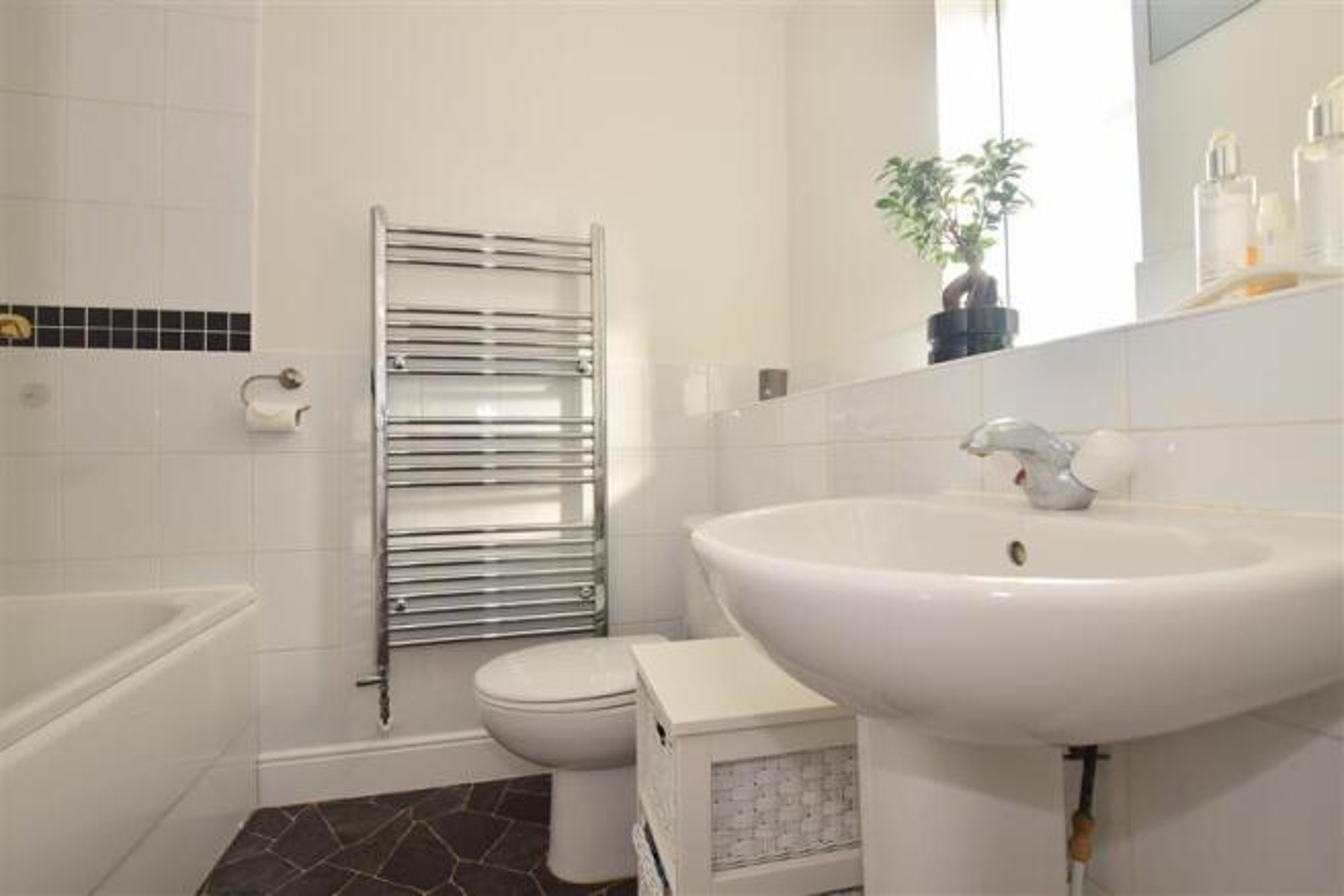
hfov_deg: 95.0
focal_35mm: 16
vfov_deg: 72.0
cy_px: 448
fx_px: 616
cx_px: 672
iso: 100
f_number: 7.1
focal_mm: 11
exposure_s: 1/13
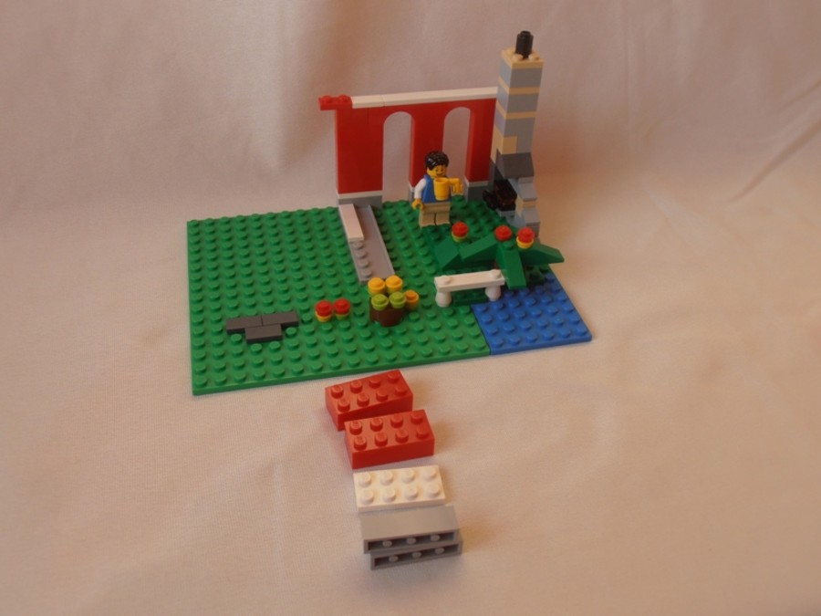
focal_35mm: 37
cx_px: 410
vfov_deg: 38.7
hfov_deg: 50.1
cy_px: 308
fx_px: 878
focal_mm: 6.61
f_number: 3.9
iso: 80
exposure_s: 1/50
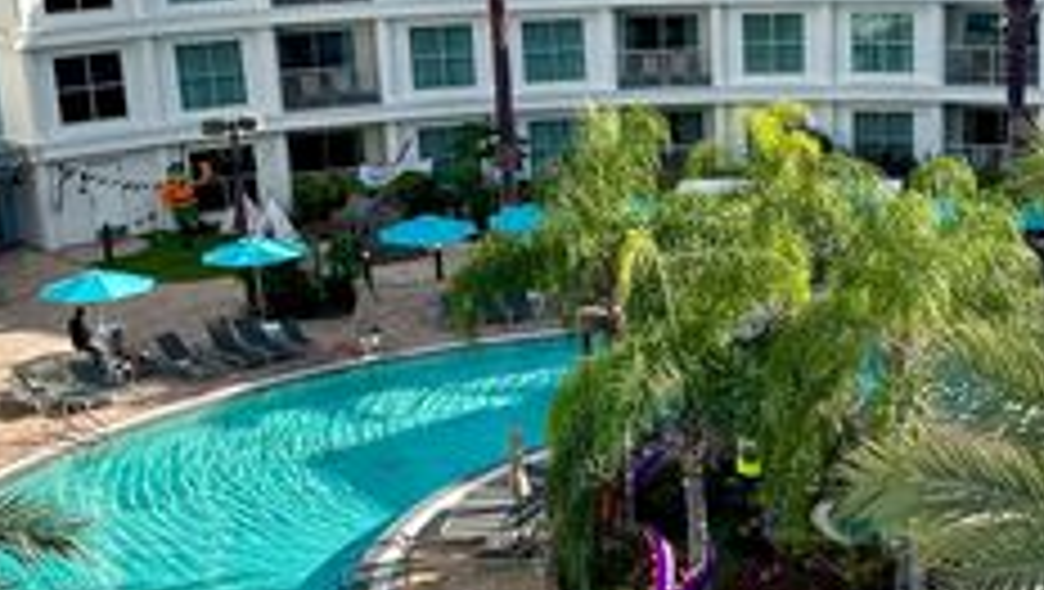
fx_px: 1995
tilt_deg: -17.5
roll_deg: +1.1
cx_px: 774
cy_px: 374
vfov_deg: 16.8
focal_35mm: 72
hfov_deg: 28.9
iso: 80
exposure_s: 1/2967
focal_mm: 6.86
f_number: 1.78
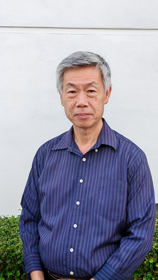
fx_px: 358
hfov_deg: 24.9
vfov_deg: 42.9
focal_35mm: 48
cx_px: 73
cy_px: 140
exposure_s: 1/1200
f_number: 2
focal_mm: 6.83
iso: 100
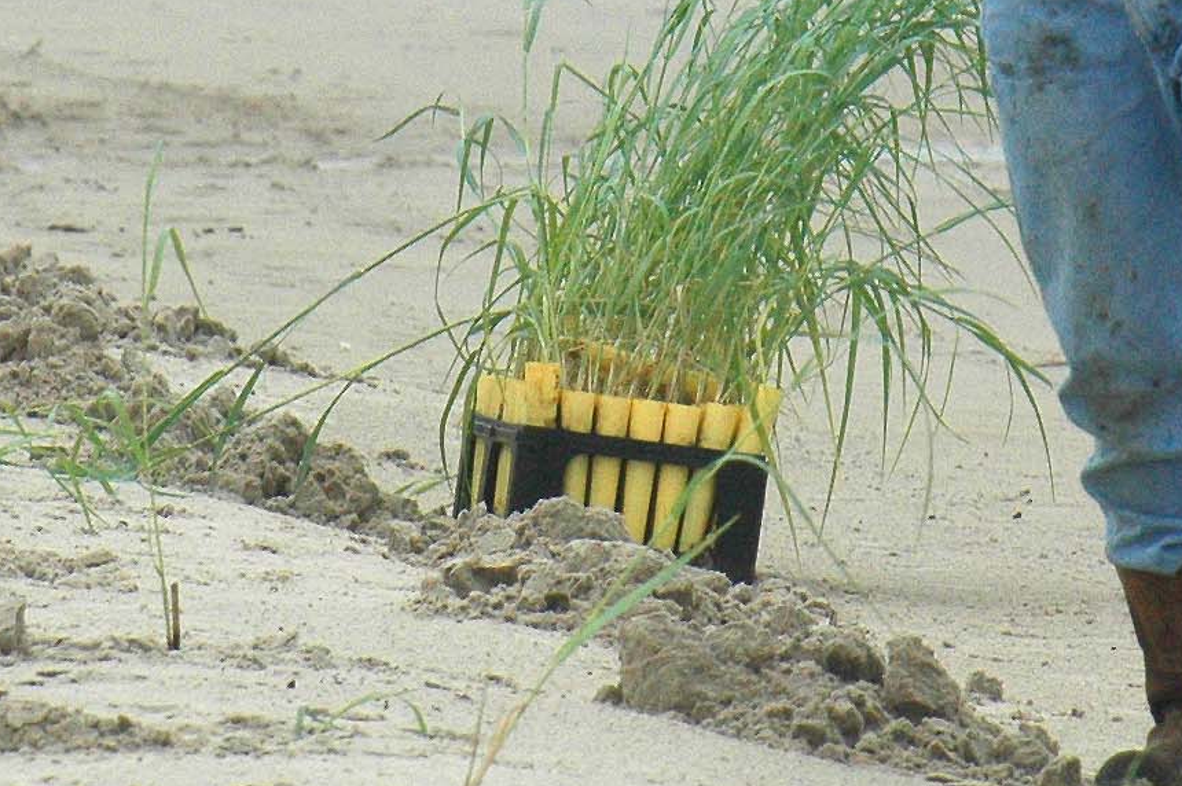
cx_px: 625
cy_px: -179
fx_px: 25819
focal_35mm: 787
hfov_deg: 2.6
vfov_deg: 1.7
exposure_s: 1/1250
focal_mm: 150
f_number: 9
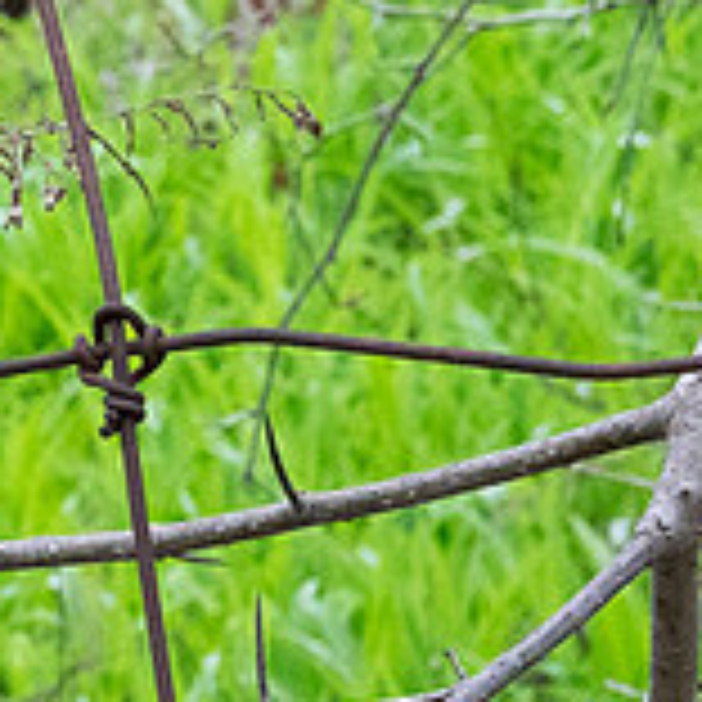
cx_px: -346
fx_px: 9774
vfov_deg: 4.1
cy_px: 346
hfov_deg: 4.1
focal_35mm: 426
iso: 6400
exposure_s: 1/100
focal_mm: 90
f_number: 22
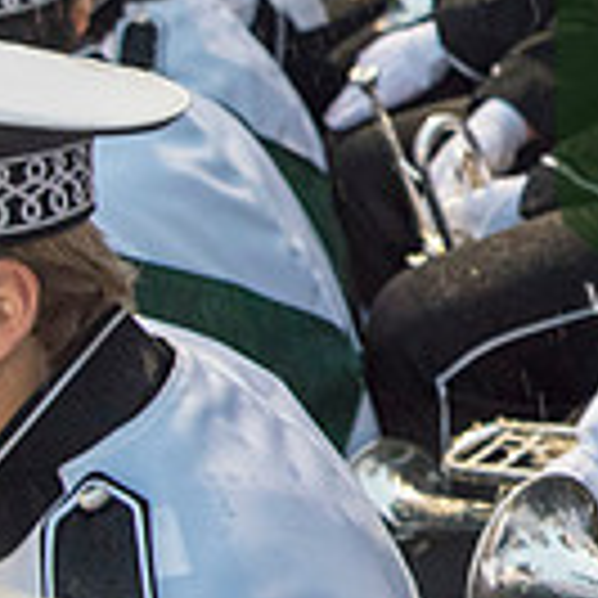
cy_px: 137
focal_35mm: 89
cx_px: 895
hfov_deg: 17.5
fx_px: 1739
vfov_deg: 19.3
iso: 2000
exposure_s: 1/320
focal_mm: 24
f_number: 3.2
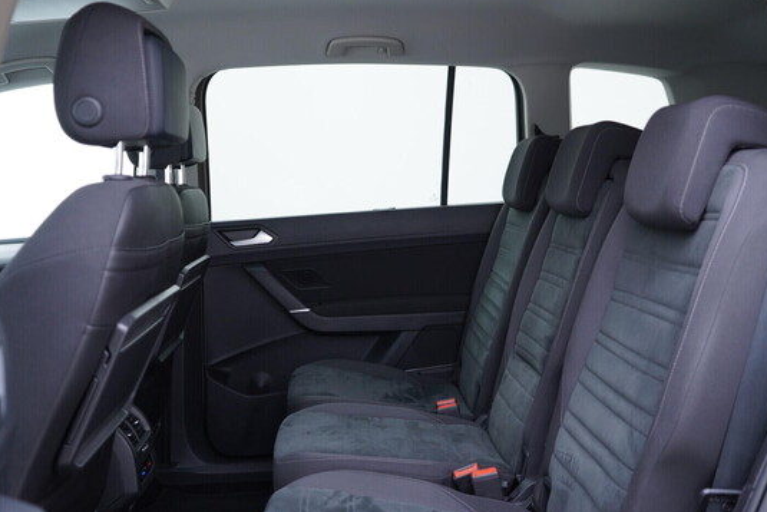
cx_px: 390
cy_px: 256
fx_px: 788
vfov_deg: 36.0
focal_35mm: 37
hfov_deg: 51.9
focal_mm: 24
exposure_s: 1/40
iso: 320
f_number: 2.8
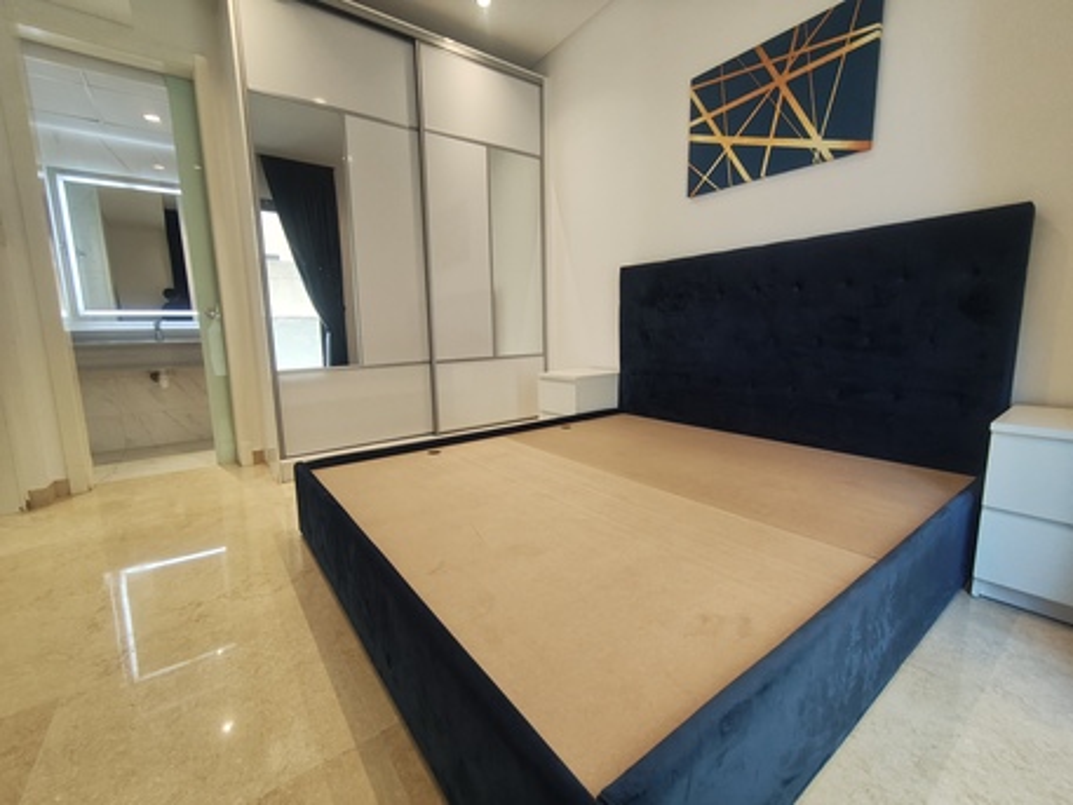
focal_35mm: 15
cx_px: 536
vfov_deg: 81.8
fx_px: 465
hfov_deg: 98.2
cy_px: 402
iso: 400
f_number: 2.2
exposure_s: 1/50
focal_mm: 1.6
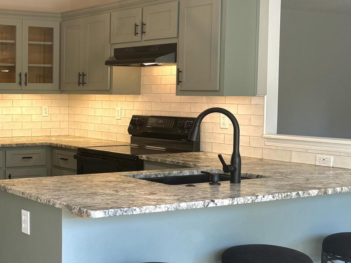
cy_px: 123
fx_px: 618
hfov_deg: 29.4
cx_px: -10
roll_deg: +0.0
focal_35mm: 61
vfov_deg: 24.0
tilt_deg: -3.3
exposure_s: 1/120
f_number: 1.78
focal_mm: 6.76
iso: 80
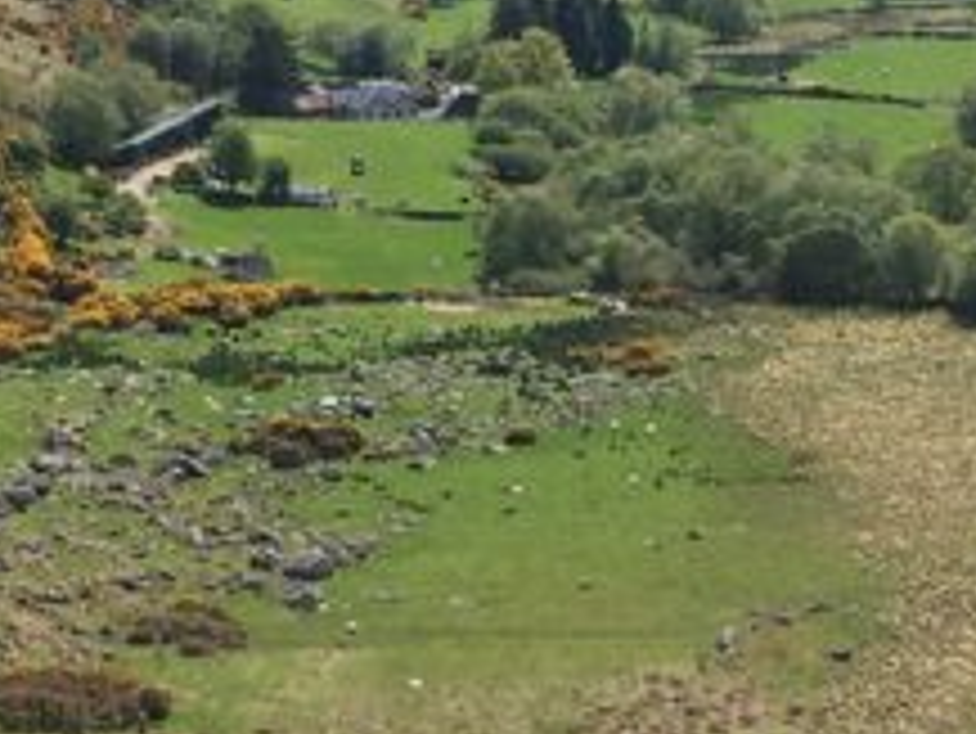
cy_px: 644
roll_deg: +2.2
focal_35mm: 137
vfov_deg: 10.8
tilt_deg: -14.1
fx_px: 3865
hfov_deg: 14.4
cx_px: 643
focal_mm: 4.15
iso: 25
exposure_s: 1/1374
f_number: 2.2
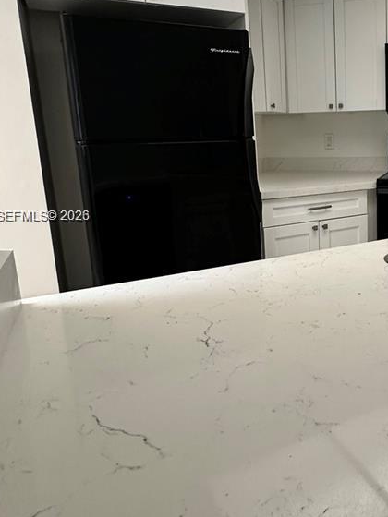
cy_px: 217
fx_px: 448
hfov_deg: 43.5
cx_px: 334
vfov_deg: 59.6
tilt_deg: -12.3
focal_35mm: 30
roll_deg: +0.0
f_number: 2.2
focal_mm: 2.22
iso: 250
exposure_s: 1/60
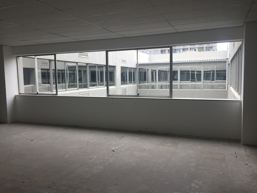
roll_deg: +0.5
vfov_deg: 48.2
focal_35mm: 29
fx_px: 215
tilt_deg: -5.5
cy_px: 96
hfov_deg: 61.7
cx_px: 128
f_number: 2.2
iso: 32
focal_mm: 4.15
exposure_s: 1/200
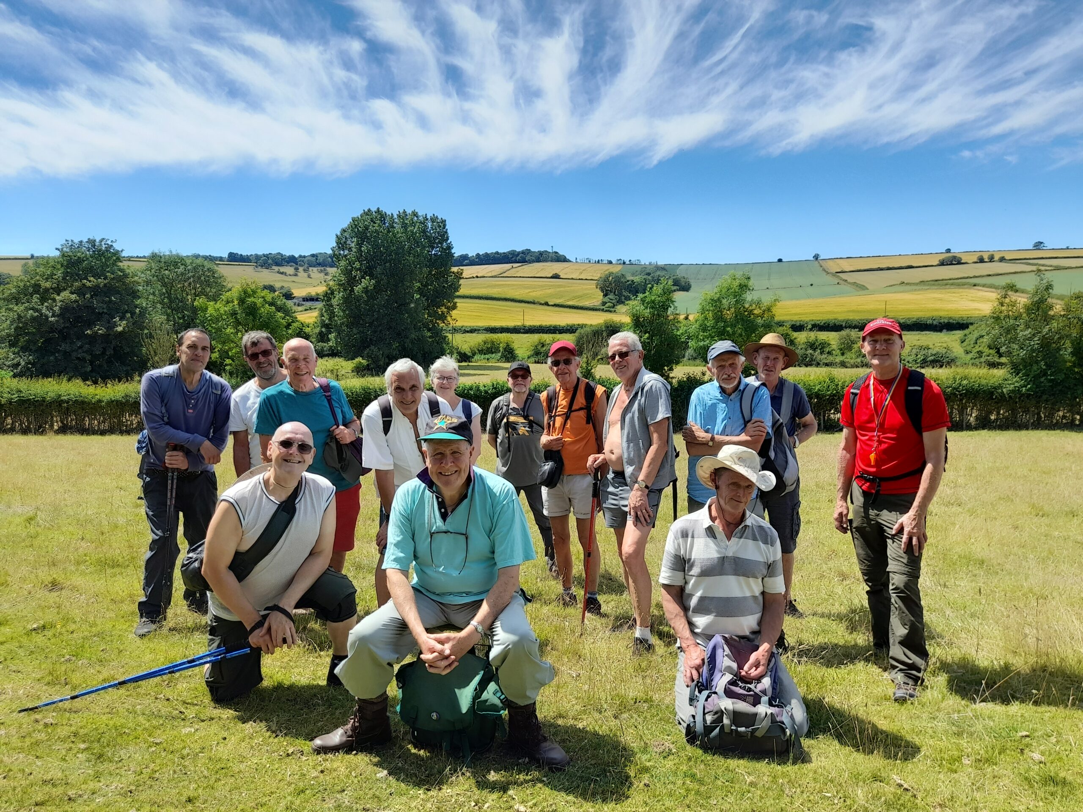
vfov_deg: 54.9
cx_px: 542
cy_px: 406
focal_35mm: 25
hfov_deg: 69.4
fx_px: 782
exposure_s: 1/644
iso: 20
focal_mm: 4.6
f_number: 2
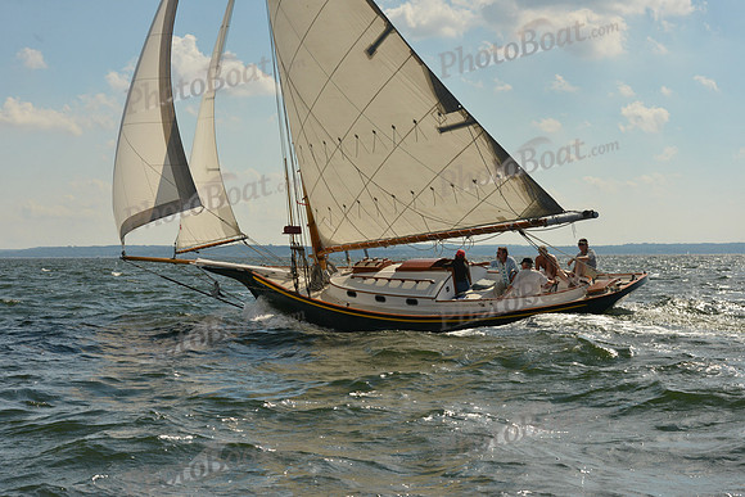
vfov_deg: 19.5
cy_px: 248
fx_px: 1449
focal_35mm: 70
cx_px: 372
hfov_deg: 28.8
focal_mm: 70
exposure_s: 1/1250
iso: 1000
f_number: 11
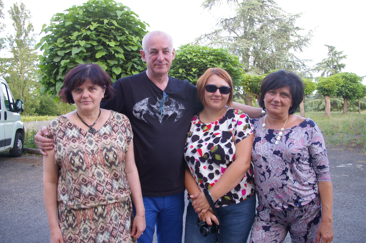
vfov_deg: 41.6
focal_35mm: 32
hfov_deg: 59.5
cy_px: 122
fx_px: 320
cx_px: 183
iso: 400
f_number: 6.7
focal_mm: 21
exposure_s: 1/90
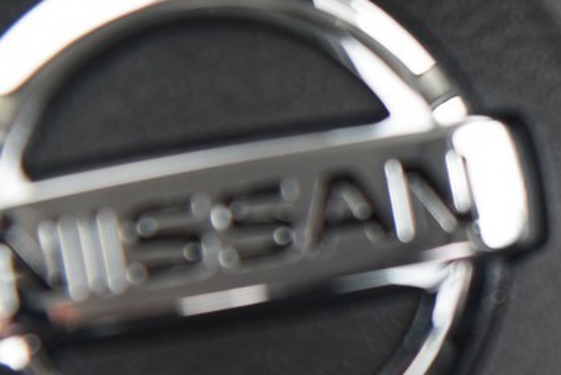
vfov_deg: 2.8
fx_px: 7779
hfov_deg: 4.1
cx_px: 787
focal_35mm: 499
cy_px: 104
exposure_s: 1/160
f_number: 5
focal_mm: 120
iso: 400
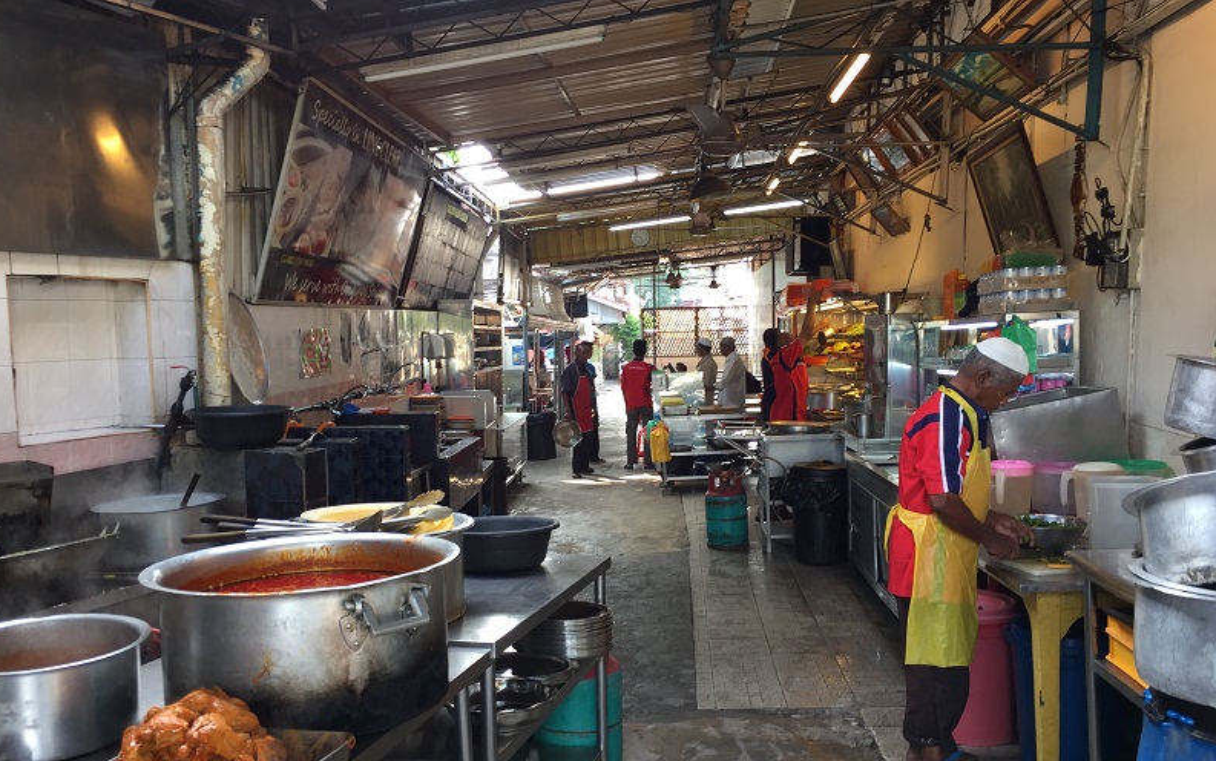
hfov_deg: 61.2
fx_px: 1028
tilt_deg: -7.5
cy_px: 436
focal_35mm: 31
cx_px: 604
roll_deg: -0.1
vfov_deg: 40.5
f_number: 2.2
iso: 40
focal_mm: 4.15
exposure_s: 1/50
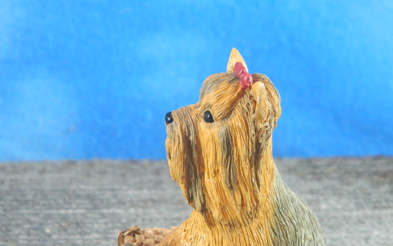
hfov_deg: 18.0
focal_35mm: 116
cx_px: 216
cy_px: 182
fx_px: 1242
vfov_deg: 11.3
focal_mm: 15.1
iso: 400
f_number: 4.2
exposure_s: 1/13
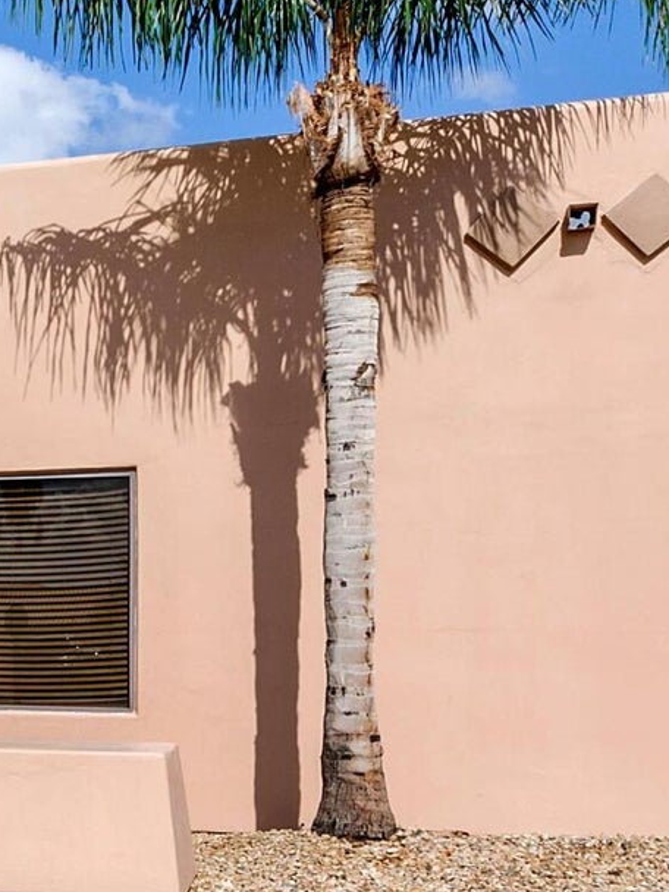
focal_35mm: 63
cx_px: -512
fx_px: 1621
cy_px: 637
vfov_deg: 30.4
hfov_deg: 18.5
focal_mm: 11
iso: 200
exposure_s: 1/500
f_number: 11
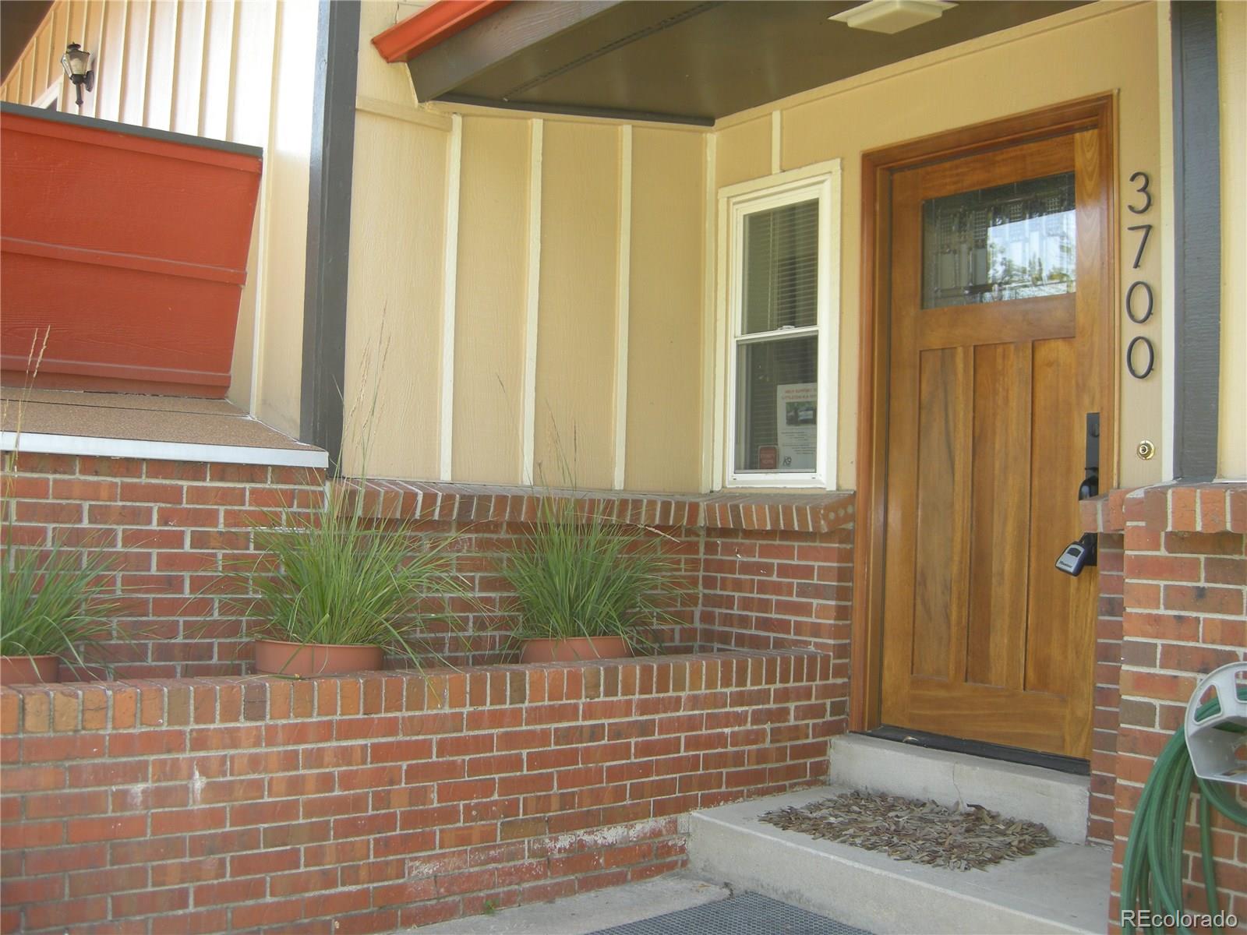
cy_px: 468
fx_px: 1261
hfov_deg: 52.6
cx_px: 624
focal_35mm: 35
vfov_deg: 40.7
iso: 64
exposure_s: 1/61.7
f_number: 2.7
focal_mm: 7.5
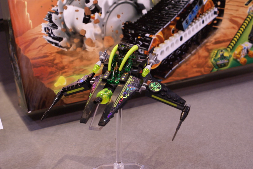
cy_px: 84
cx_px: 126
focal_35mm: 75
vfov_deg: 18.2
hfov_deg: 27.0
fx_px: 528
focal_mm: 50
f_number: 5.6
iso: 400
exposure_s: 1/8
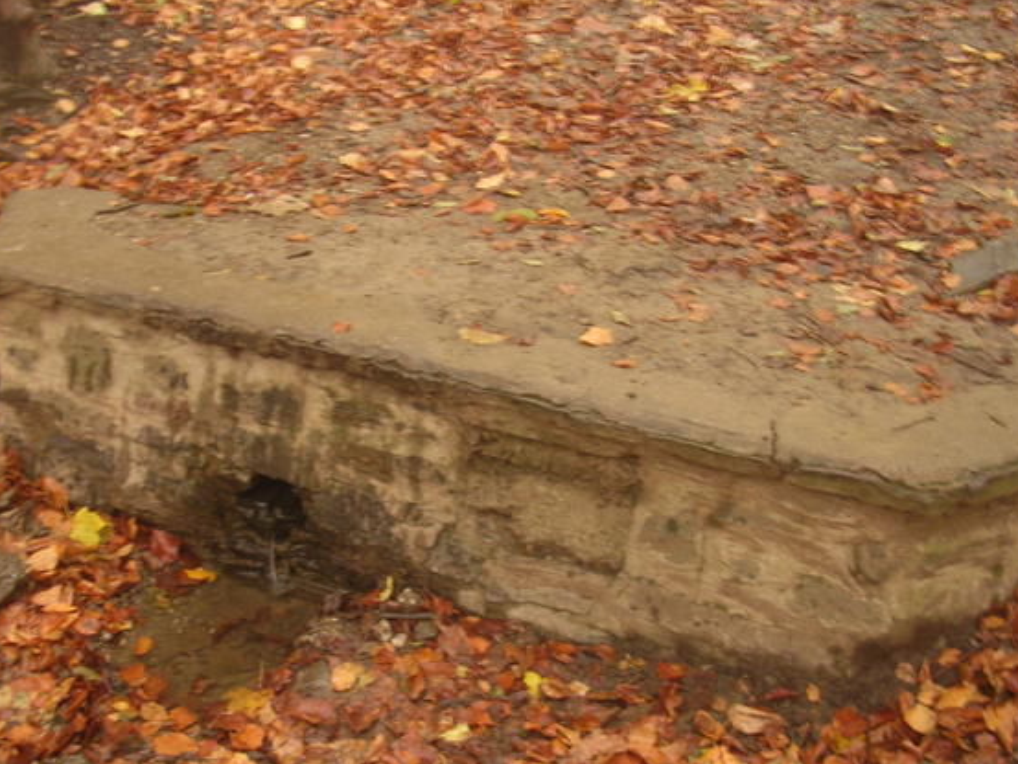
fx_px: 1294
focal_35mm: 44
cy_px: 427
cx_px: 453
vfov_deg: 32.9
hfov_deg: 42.9
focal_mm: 5.8
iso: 108
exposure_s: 1/3.7
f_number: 2.8
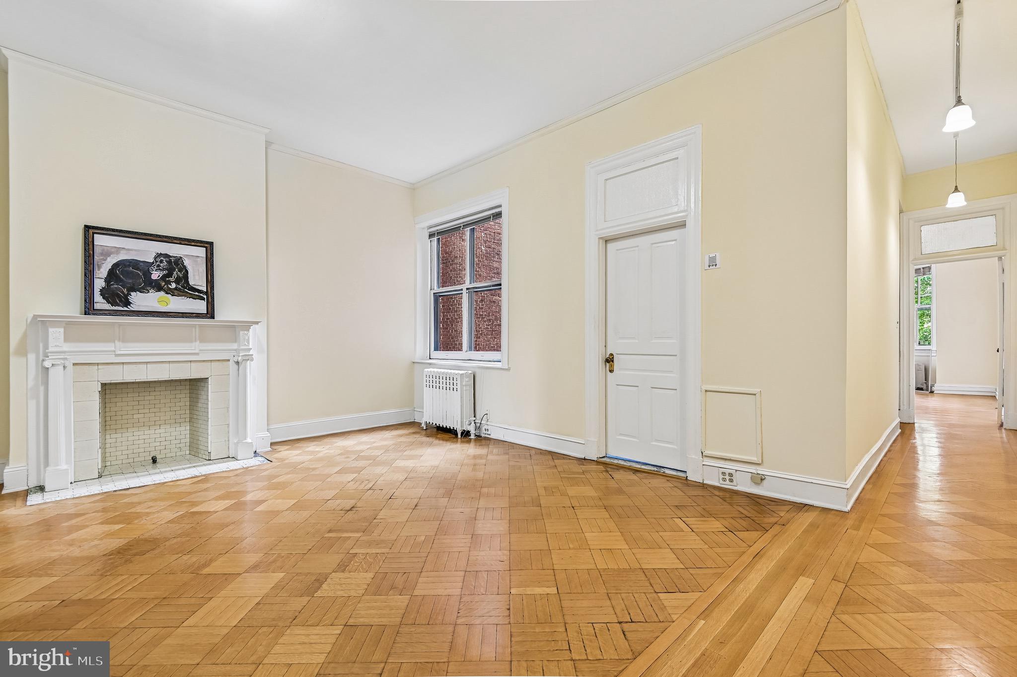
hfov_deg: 96.8
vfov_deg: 73.7
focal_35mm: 16
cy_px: 338
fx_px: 452
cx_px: 508
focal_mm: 16
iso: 125
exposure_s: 1/1.67
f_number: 8
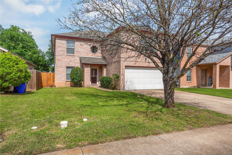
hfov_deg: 73.7
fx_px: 155
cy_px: 78
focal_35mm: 24
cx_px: 116
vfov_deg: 53.1
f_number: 8
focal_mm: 24
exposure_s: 1/500
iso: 400
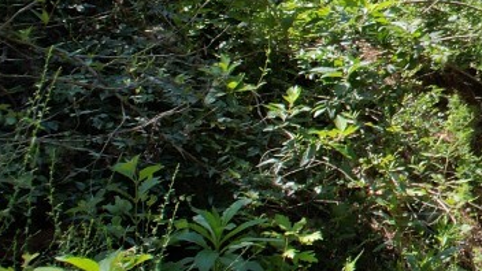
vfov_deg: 11.1
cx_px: 1005
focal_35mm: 106
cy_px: -107
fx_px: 1355
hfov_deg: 15.5
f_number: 2.8
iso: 100
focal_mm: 8.38
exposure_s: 1/800
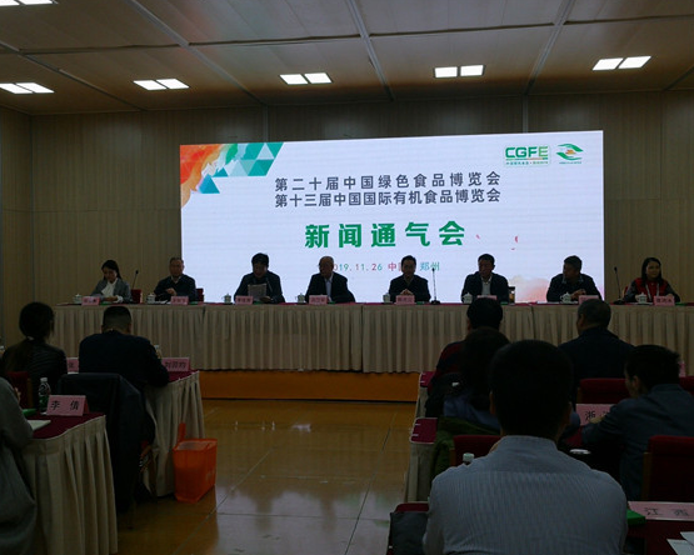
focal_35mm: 38
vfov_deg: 39.2
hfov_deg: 47.9
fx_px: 781
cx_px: 323
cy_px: 275
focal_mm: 3.95
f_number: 2.2
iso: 50
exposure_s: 1/50
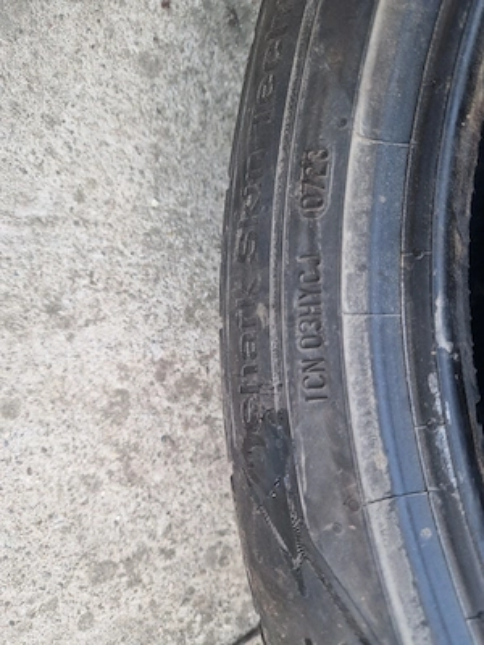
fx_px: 429
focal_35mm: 23
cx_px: 242
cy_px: 322
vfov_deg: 73.9
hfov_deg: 58.9
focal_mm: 5.4
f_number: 1.8
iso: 80
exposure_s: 1/100
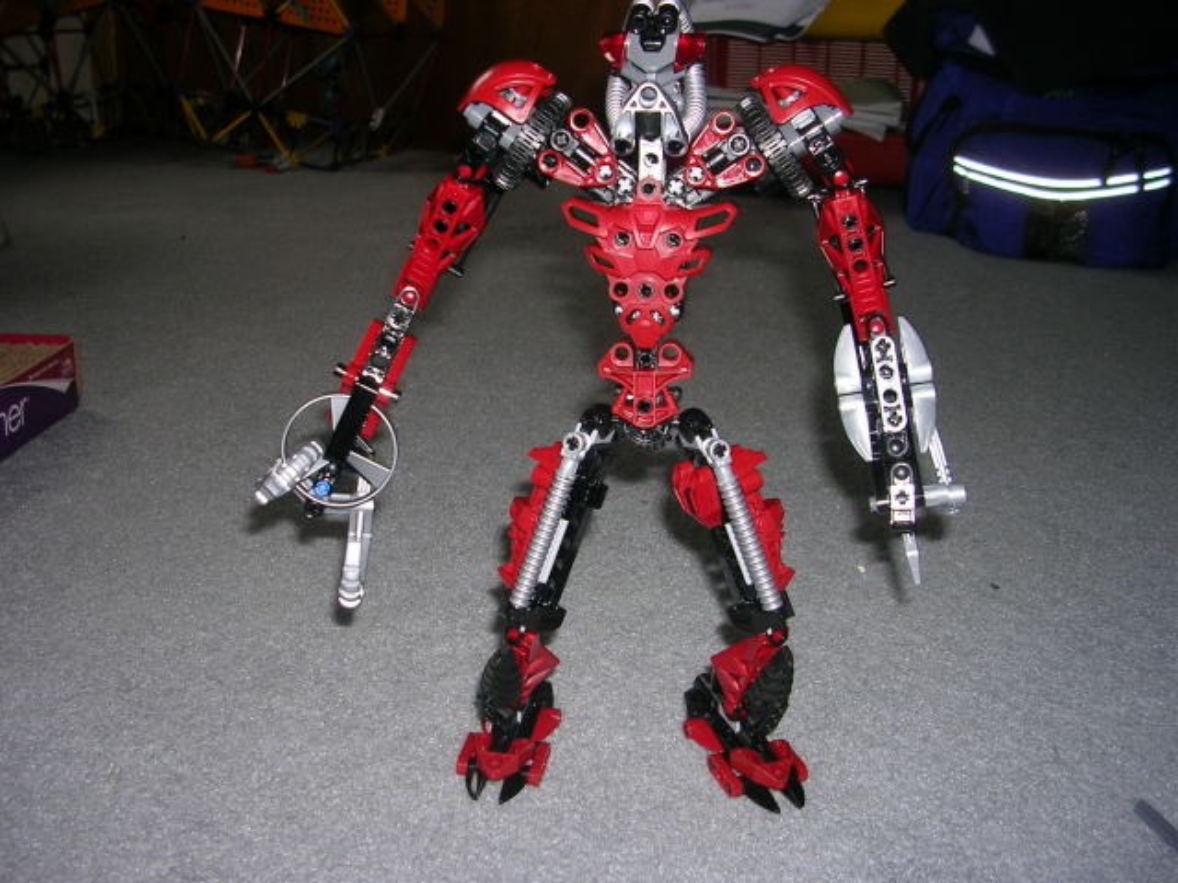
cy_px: 442
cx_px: 589
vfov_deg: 37.7
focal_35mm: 38
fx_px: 1293
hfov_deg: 49.0
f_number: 2.8
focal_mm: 5.8
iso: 50
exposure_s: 1/60.1
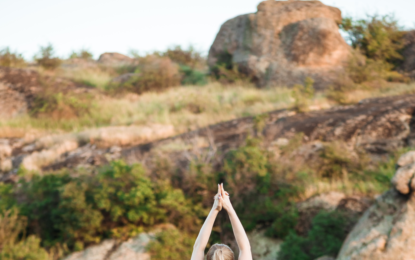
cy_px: 326
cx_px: 218
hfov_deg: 11.8
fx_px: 2002
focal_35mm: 177
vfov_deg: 7.3
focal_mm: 105
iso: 320
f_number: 3.5
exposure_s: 1/200
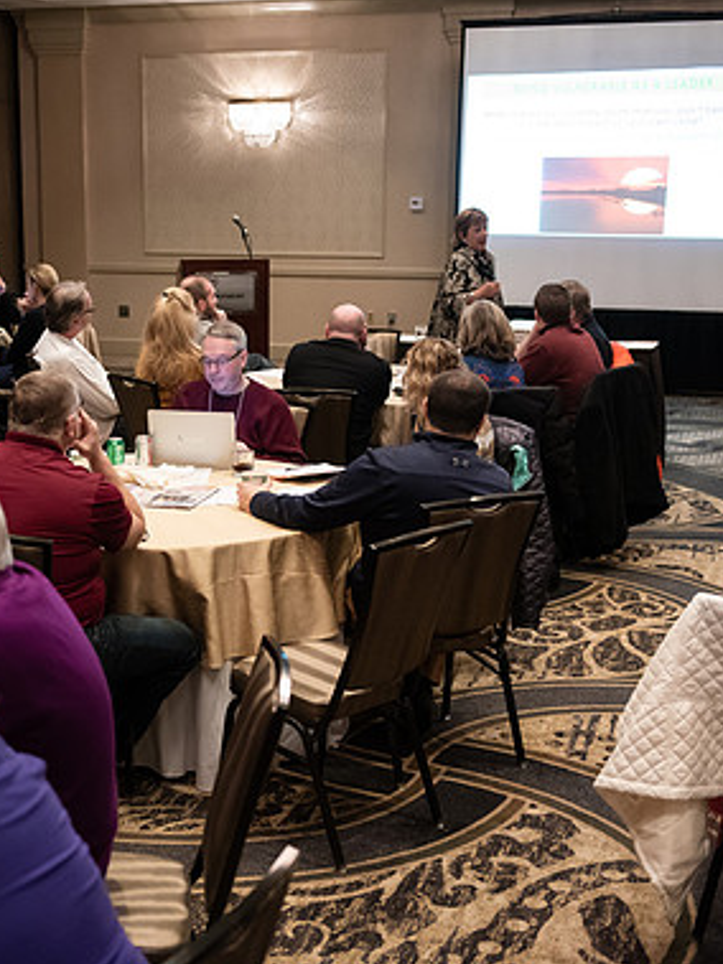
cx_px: 214
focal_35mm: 56
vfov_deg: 34.4
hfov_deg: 25.9
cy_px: 479
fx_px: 1560
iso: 4000
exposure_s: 1/160
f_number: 3.2
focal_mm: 38
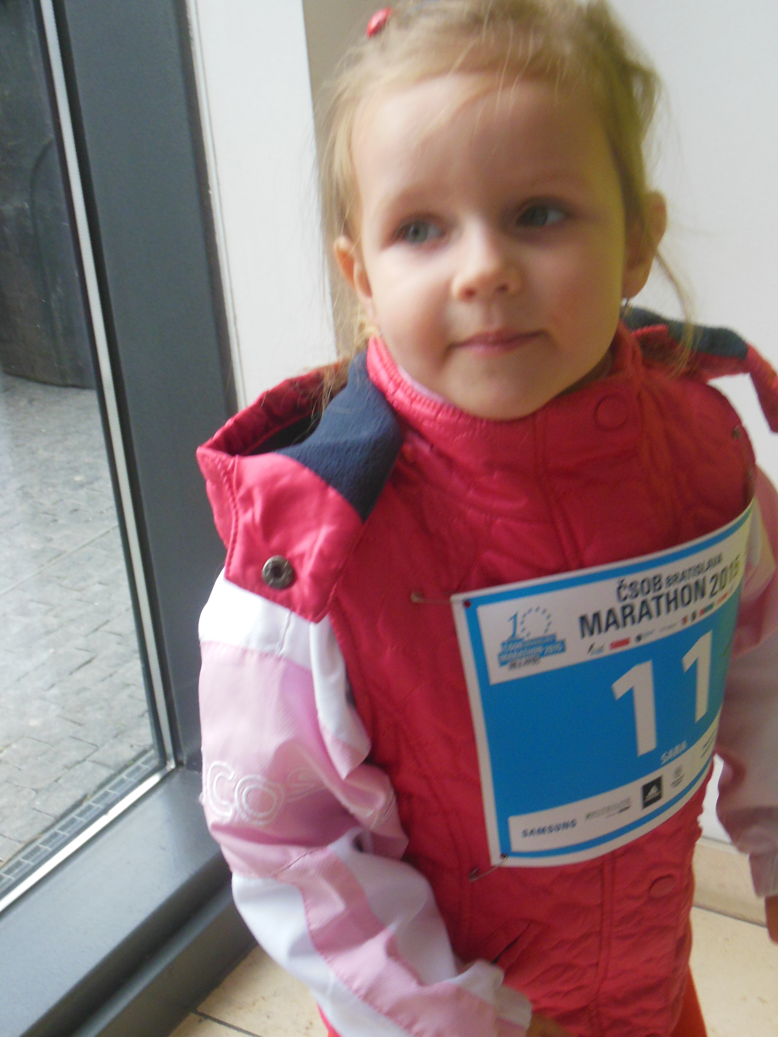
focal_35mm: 50
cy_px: 518
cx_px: 389
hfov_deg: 29.1
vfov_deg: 38.2
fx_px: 1498
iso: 400
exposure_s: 1/200
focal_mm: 8.9
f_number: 4
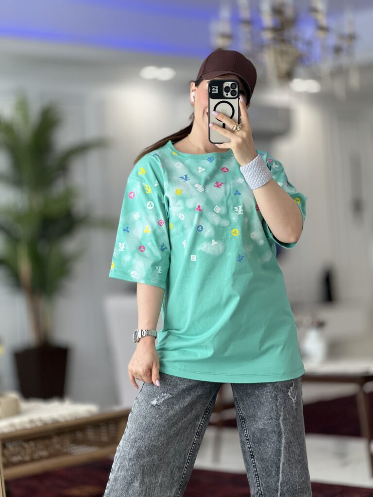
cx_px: 186
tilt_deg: -16.2
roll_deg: +5.1
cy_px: 248
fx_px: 1106
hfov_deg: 19.1
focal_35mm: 77
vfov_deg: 25.3
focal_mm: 9
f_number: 2.8
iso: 125
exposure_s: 1/100
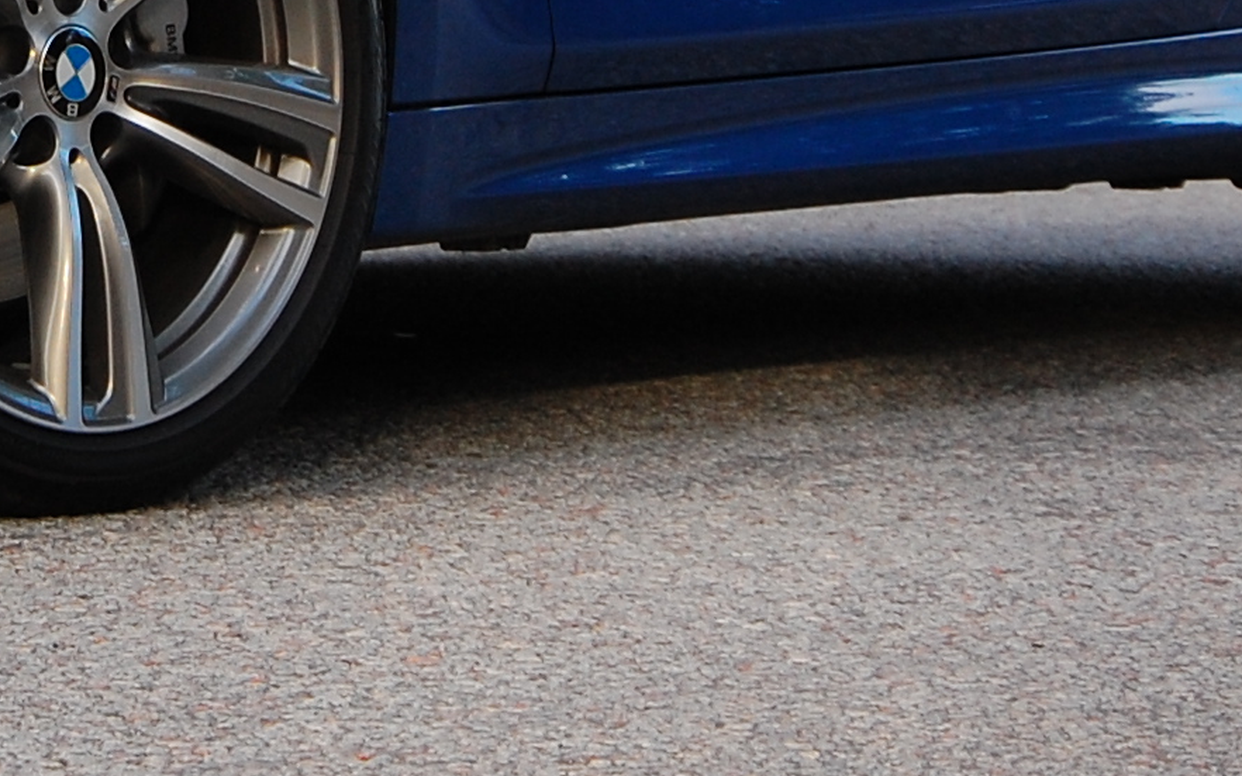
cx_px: -182
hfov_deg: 7.7
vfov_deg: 4.8
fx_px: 9172
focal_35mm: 271
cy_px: -434
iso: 400
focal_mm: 52
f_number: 8
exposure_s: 1/160
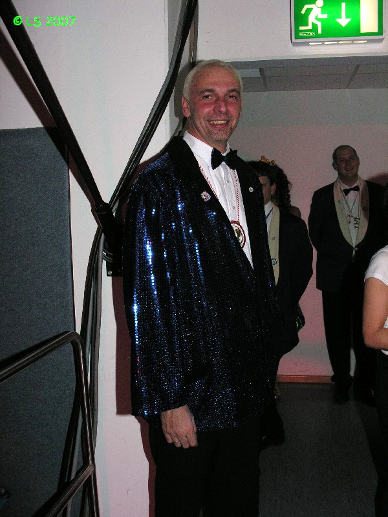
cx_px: 194
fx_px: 523
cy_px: 258
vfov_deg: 52.6
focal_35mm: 35
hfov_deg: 40.7
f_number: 4
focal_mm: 8.9
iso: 200
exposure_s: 1/60.1
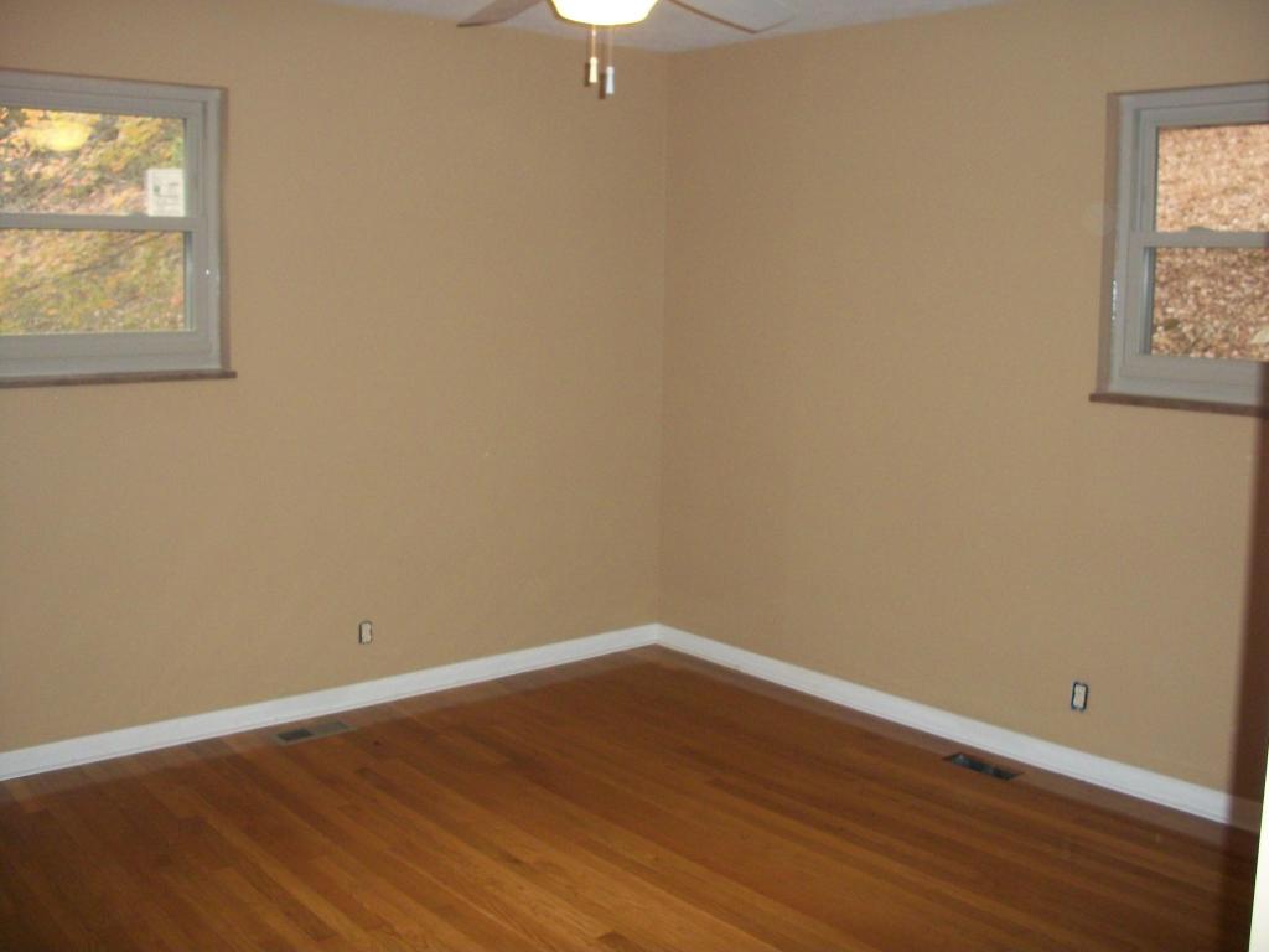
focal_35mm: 35
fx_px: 1283
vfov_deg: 40.7
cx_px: 634
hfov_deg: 52.6
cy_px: 476
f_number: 3.1
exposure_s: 1/60
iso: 250
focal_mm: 6.3
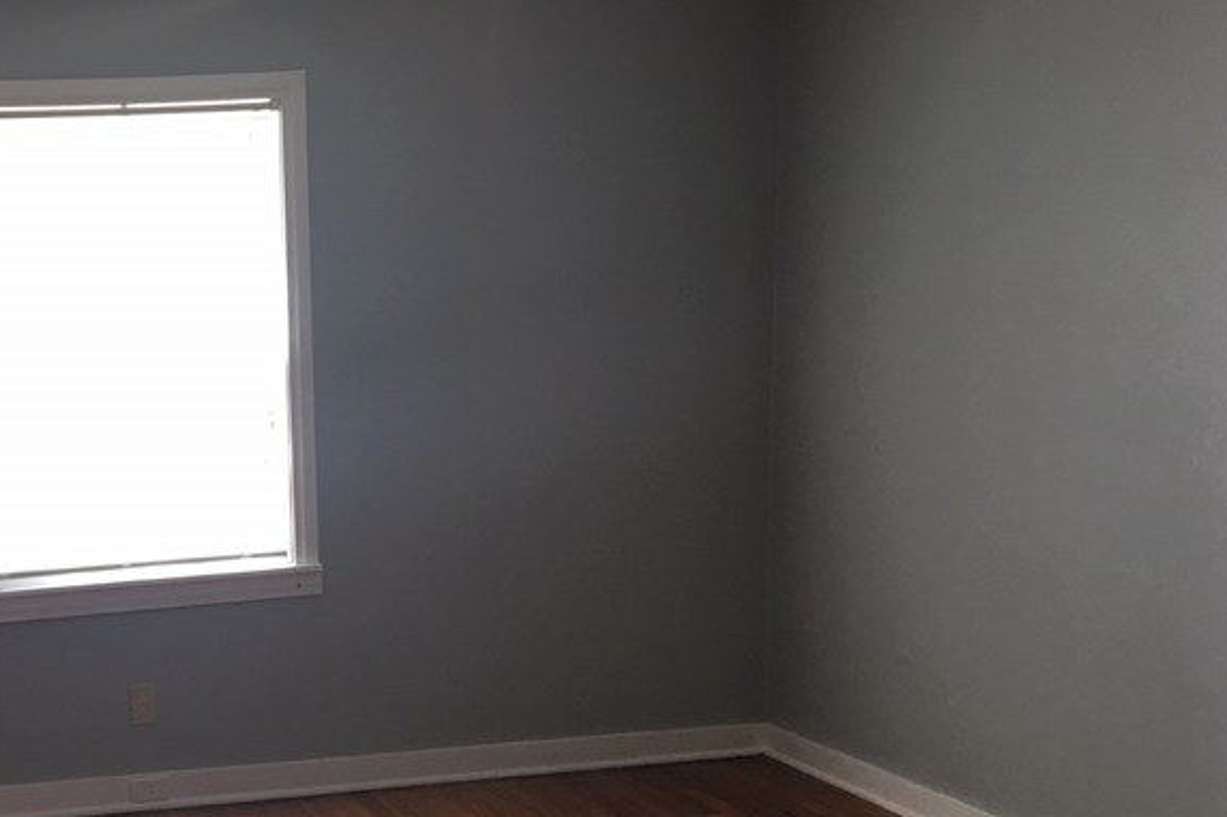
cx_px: 195
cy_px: 697
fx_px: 1840
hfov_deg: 35.3
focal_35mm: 54
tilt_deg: -12.5
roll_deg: +2.7
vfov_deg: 24.5
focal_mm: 4.15
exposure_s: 1/30
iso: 32
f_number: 2.2
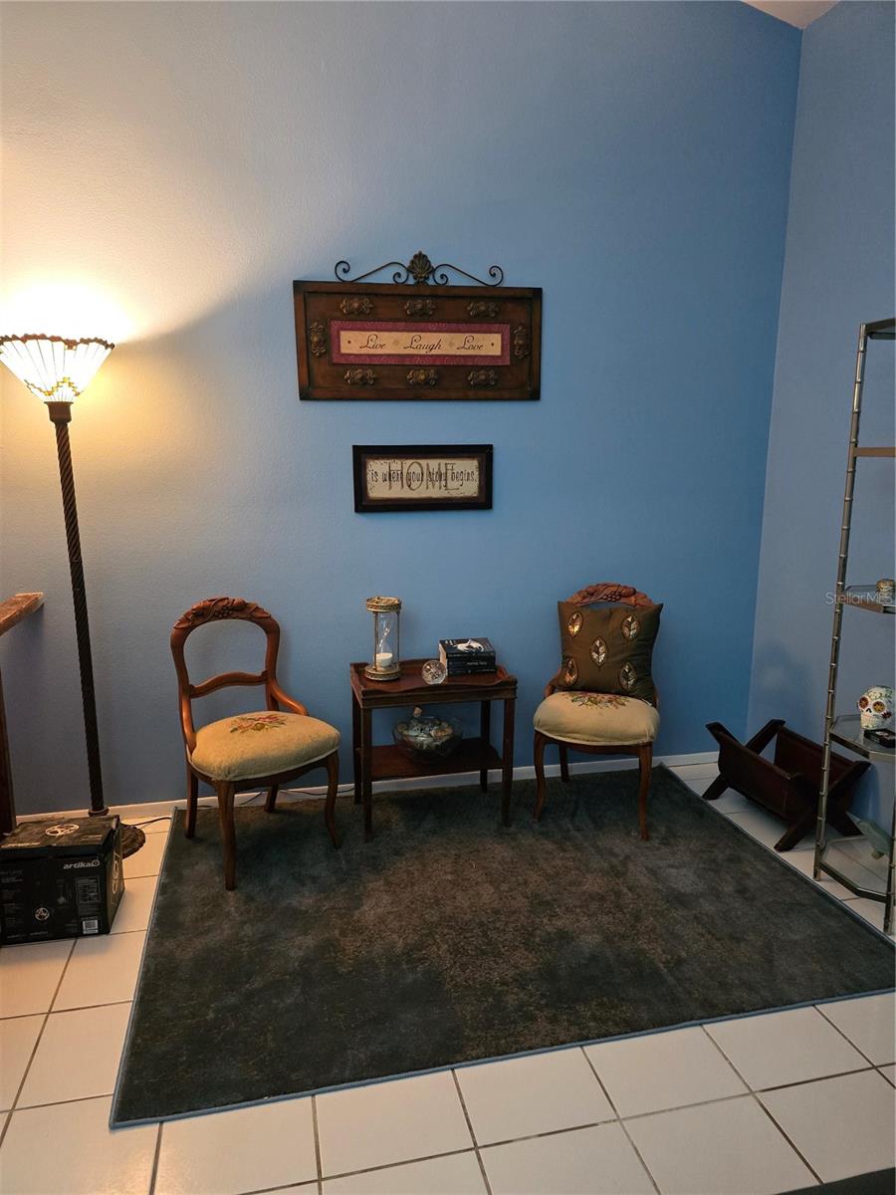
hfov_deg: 58.9
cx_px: 448
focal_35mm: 23
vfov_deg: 73.9
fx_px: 794
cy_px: 598
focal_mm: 6.3
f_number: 1.7
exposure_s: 1/60
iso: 1600
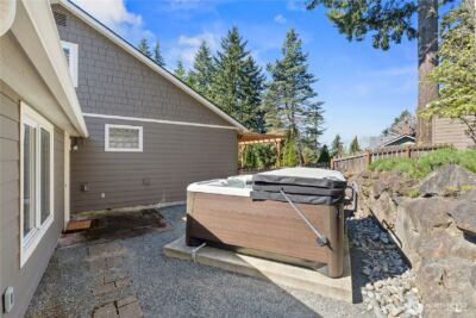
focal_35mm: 16
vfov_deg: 73.8
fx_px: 212
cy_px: 159
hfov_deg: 96.7
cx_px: 238
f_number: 8
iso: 125
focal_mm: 16
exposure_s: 1/160
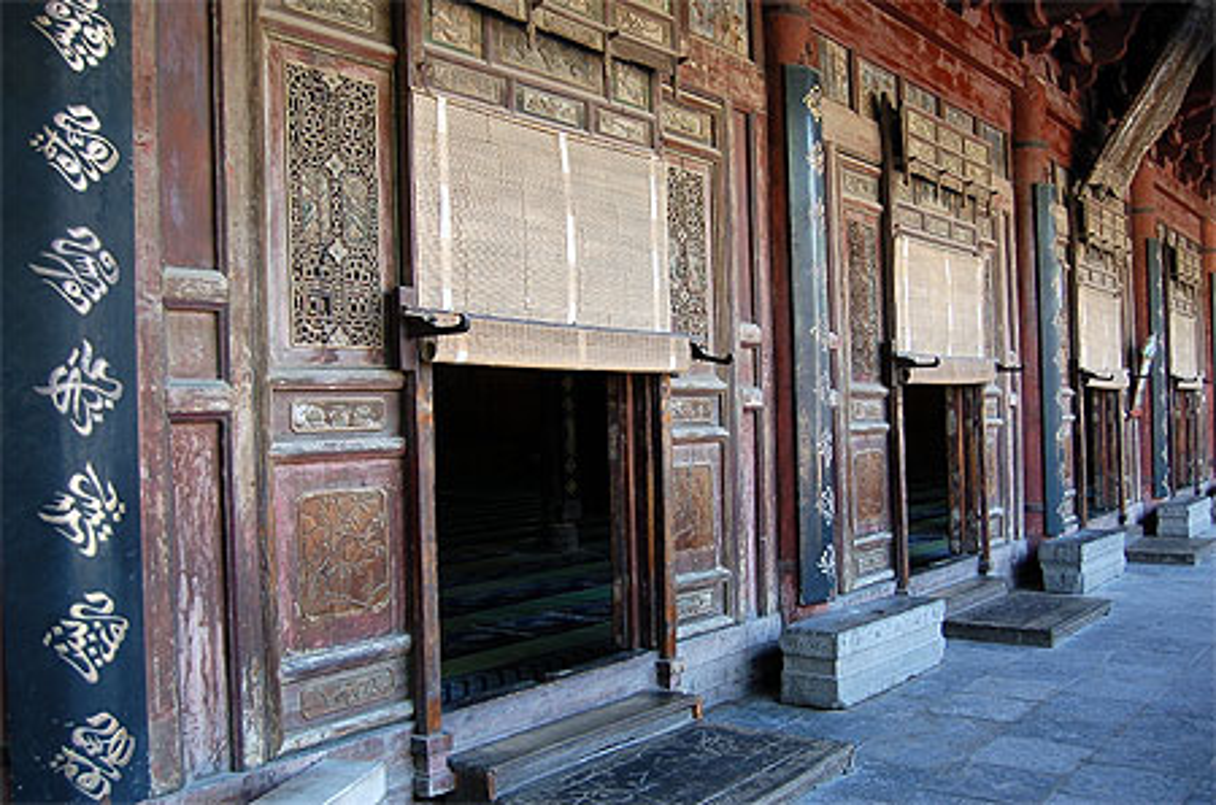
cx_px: 608
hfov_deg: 57.3
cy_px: 402
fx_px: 1112
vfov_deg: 39.8
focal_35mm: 33
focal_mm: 22
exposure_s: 1/50
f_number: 3.8
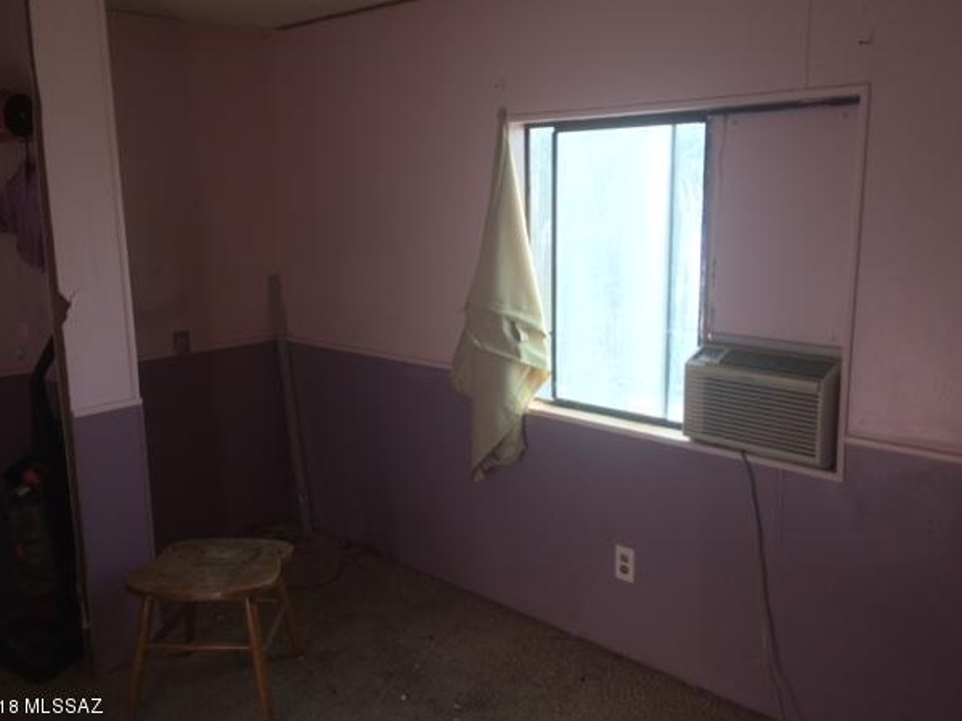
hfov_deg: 58.3
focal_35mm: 31
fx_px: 861
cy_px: 353
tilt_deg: -11.9
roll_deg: +0.1
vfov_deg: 45.4
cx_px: 464
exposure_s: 1/60
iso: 50
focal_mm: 4.15
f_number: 2.2
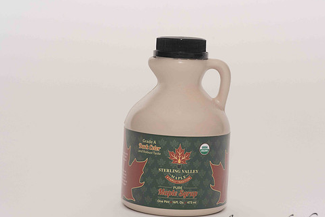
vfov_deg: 13.3
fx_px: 929
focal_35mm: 103
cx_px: 190
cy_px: 122
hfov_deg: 19.8
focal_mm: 85
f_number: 13
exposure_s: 1/100
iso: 400
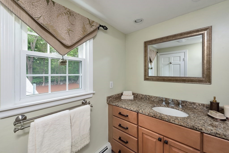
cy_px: 76
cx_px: 114
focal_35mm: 14
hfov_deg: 104.2
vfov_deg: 81.3
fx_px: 89
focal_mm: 14
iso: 320
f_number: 11
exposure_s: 1/8
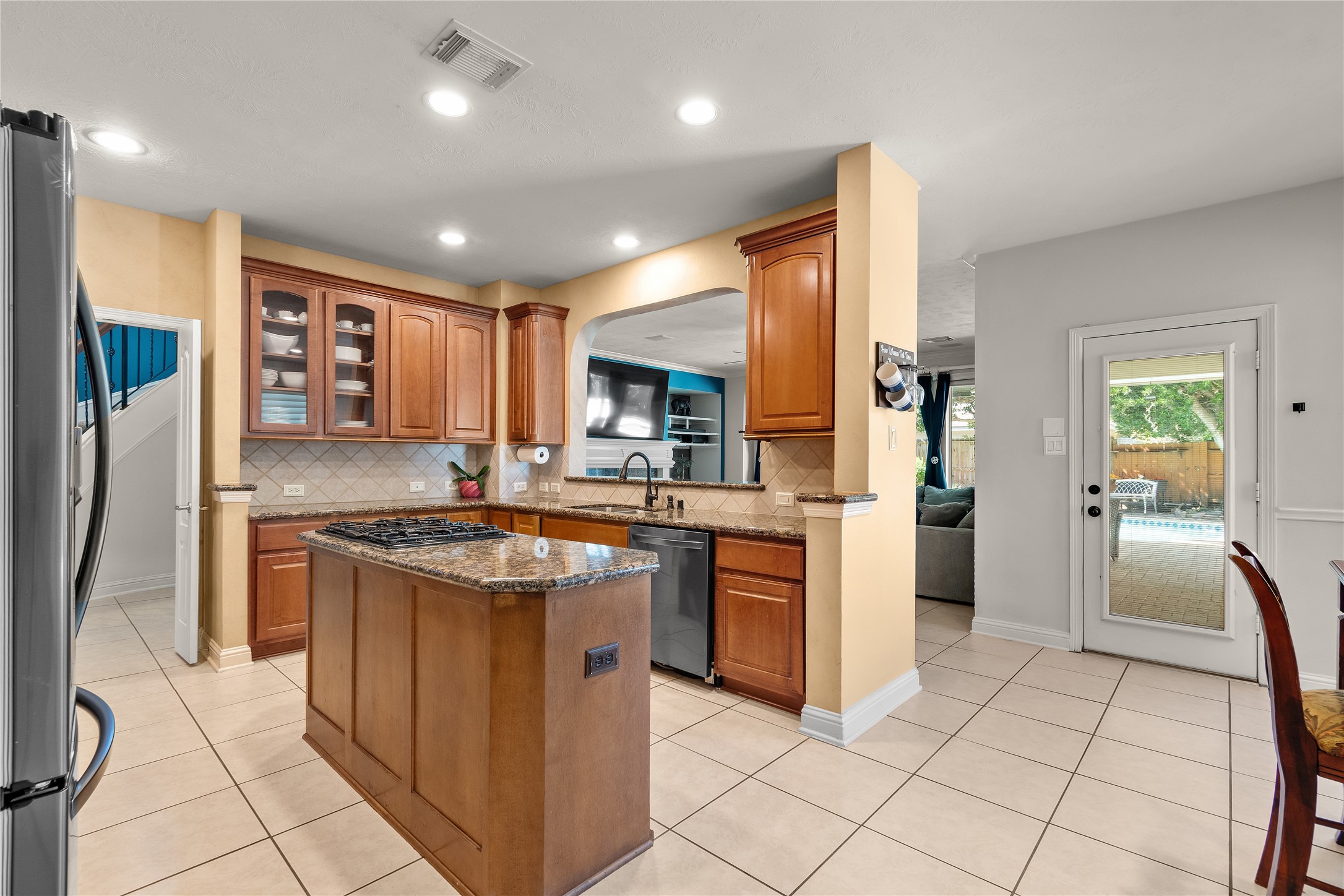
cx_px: 672
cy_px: 448
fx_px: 560
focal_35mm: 15
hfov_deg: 100.4
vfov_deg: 77.3
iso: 320
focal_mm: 10
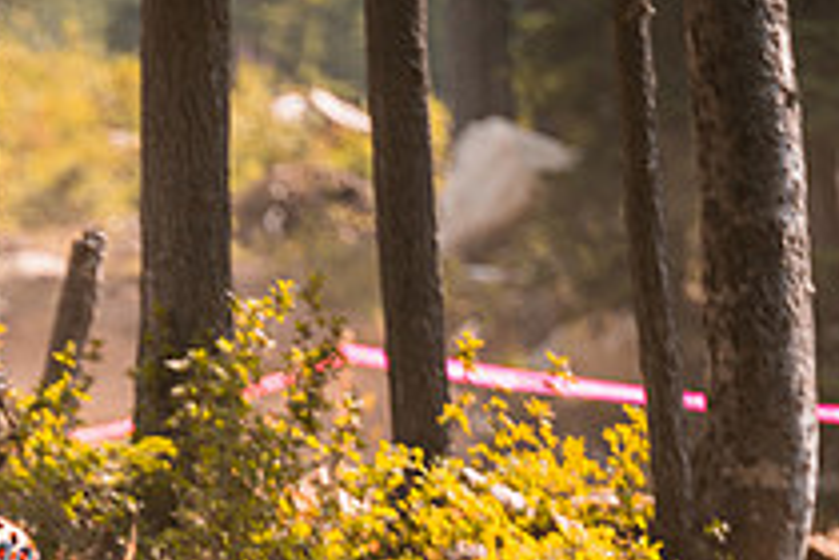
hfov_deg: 3.7
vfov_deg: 2.5
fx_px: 12864
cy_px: 760
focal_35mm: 552
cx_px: -172
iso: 200
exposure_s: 1/1600
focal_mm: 200
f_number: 2.8
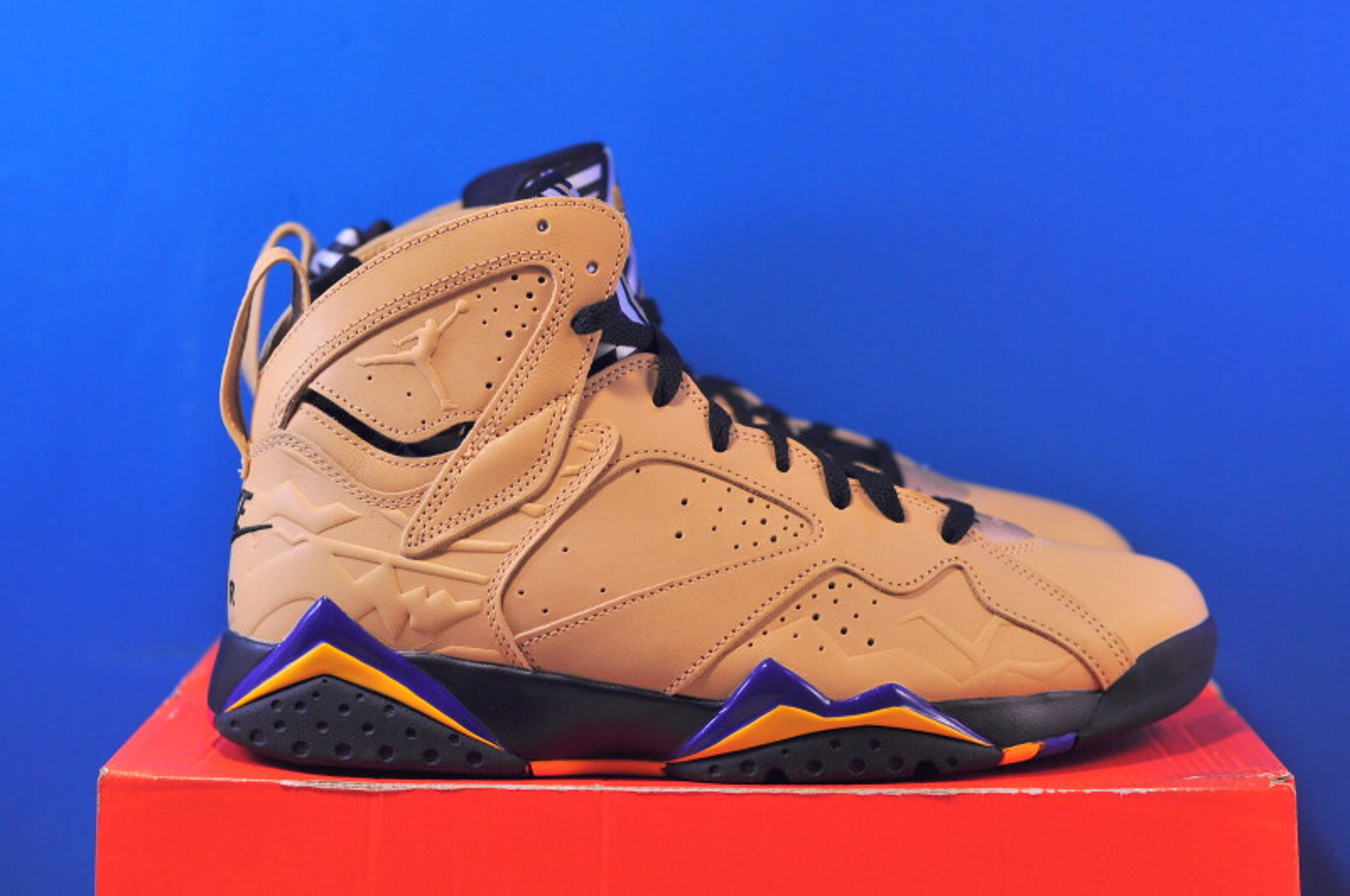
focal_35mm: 75
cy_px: 448
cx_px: 675
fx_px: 2808
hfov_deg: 27.0
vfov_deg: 18.1
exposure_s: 1/250
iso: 250
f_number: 3.2
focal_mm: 50
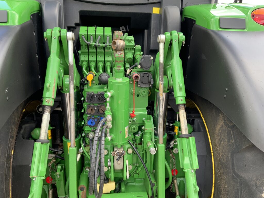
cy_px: 99
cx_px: 132
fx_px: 221
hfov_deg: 61.7
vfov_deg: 48.2
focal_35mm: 29
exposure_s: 1/122
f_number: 1.8
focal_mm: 3
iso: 25
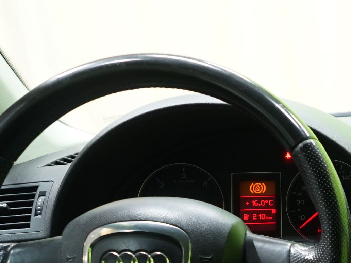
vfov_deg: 15.7
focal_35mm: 88
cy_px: 368
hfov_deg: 19.2
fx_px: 892
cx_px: 544
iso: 800
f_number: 4.5
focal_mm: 24
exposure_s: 1/20
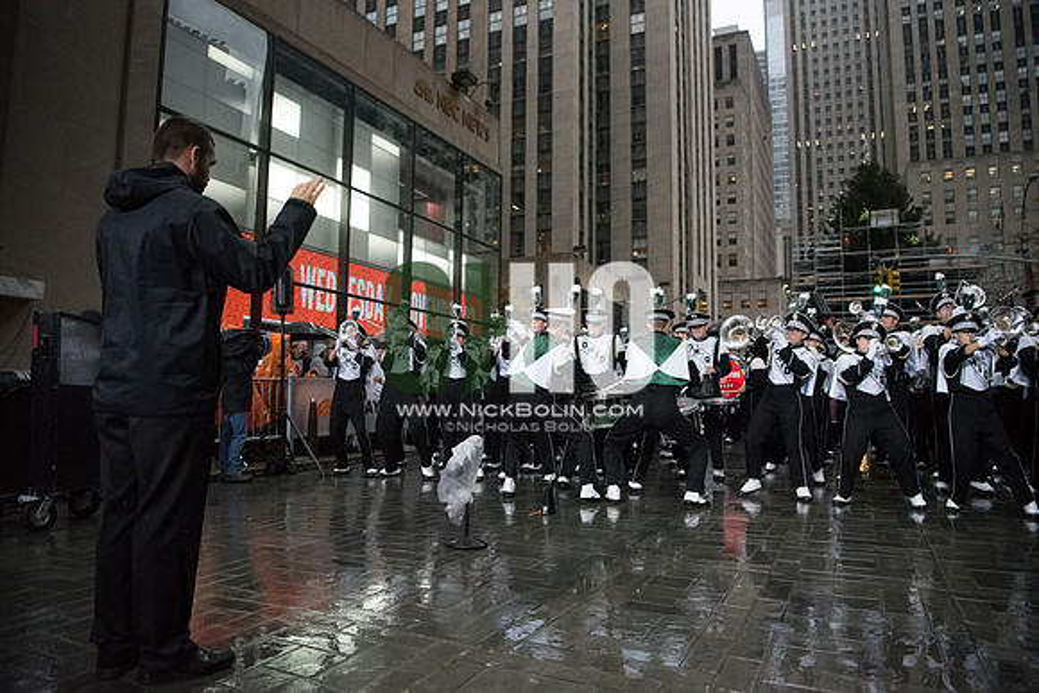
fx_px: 693
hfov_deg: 73.7
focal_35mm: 24
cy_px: 346
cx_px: 520
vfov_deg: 53.2
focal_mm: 24
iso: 10000
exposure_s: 1/4000
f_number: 2.8
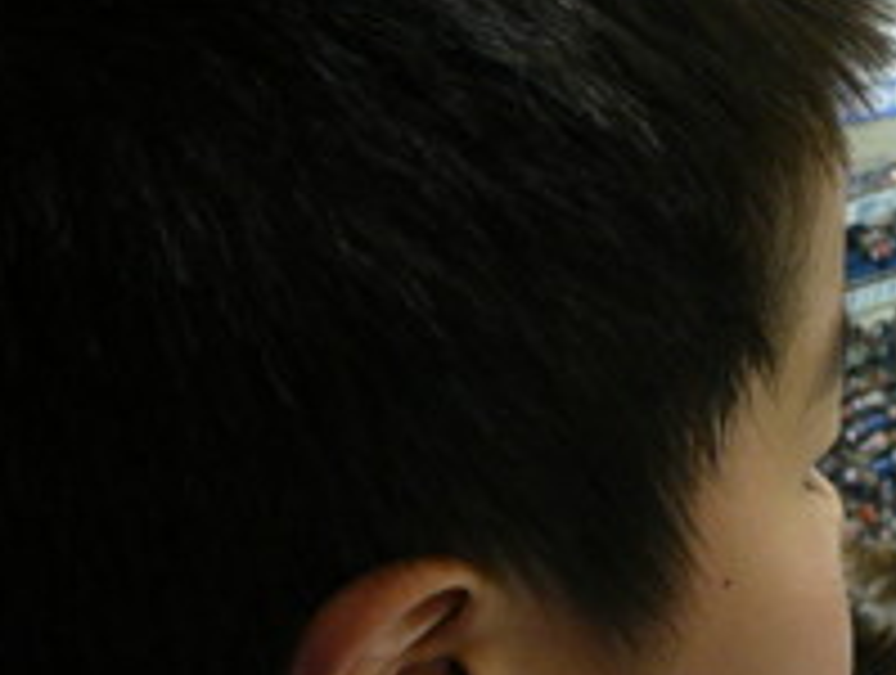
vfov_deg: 18.7
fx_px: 2049
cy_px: 450
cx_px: 693
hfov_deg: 24.3
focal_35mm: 79
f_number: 2.8
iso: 200
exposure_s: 1/25
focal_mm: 5.2
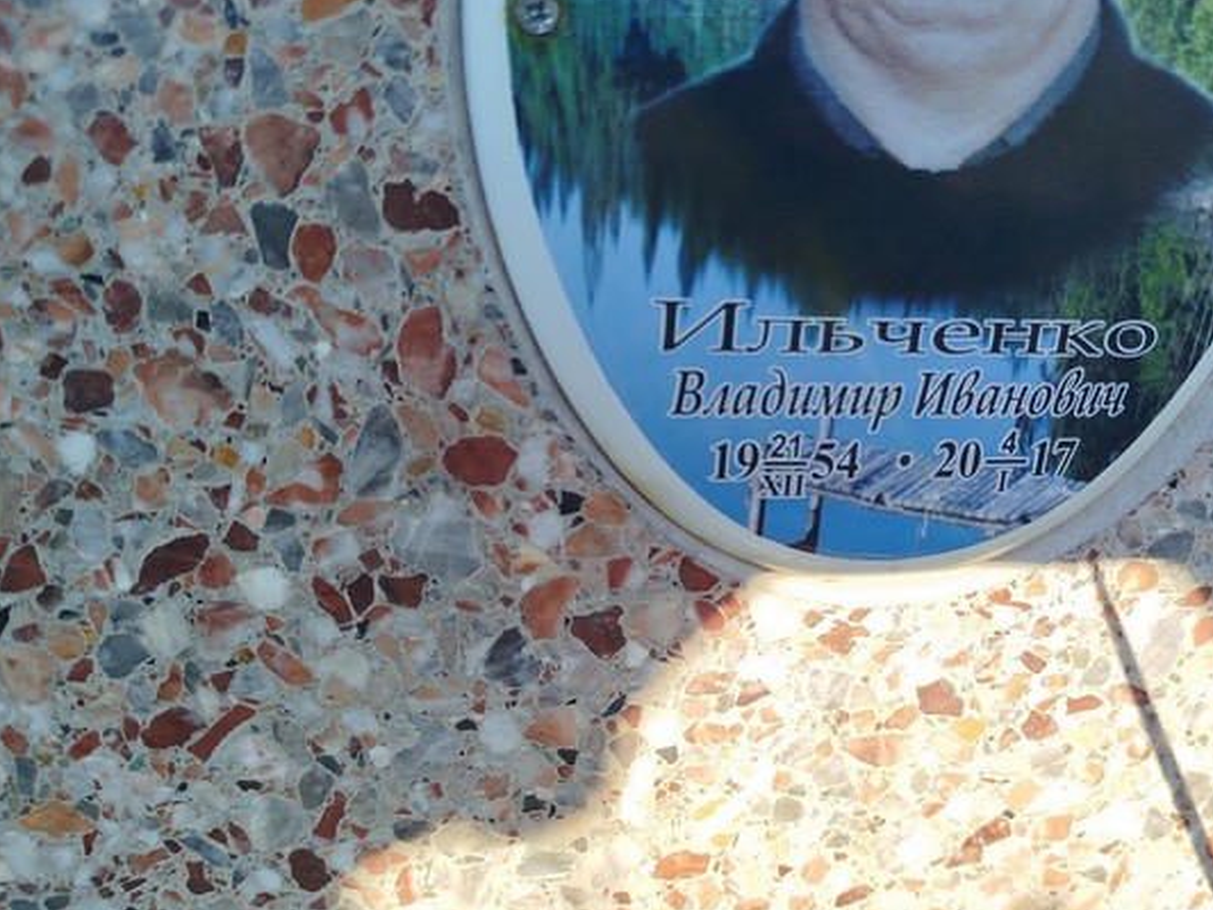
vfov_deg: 39.7
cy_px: 482
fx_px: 1262
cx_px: 703
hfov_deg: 51.1
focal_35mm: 36
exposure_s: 1/383
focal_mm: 5.31
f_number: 1.7
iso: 50
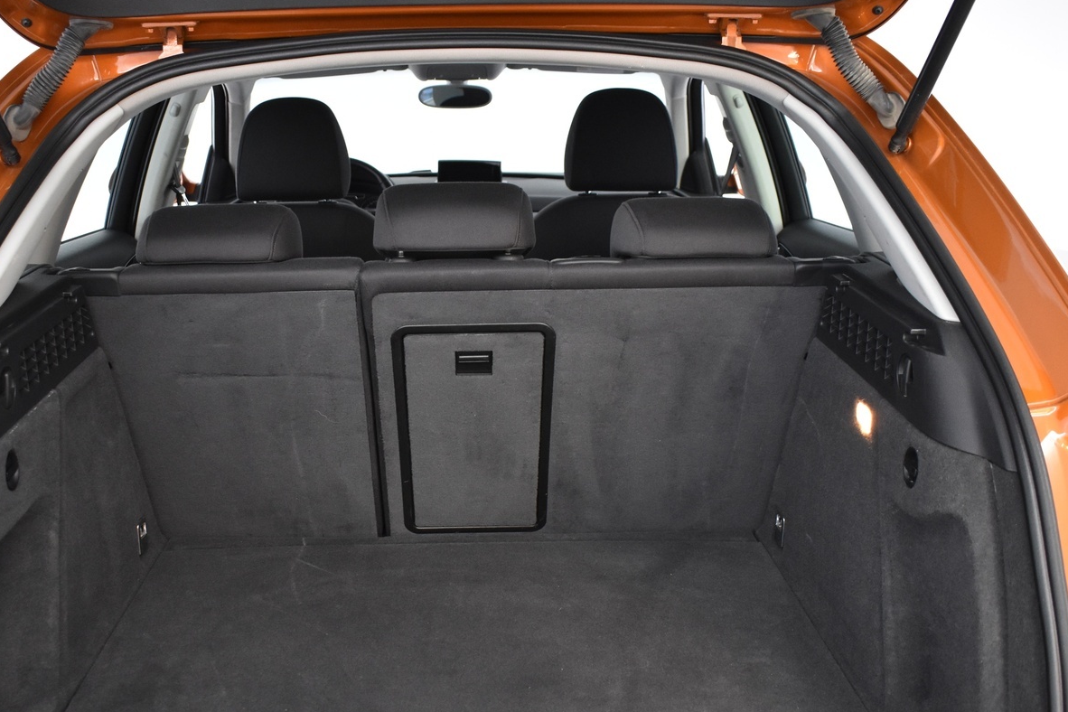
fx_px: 1098
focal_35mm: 37
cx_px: 461
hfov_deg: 51.7
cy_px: 482
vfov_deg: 35.5
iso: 1600
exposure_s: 1/30
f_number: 3.5
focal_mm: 18
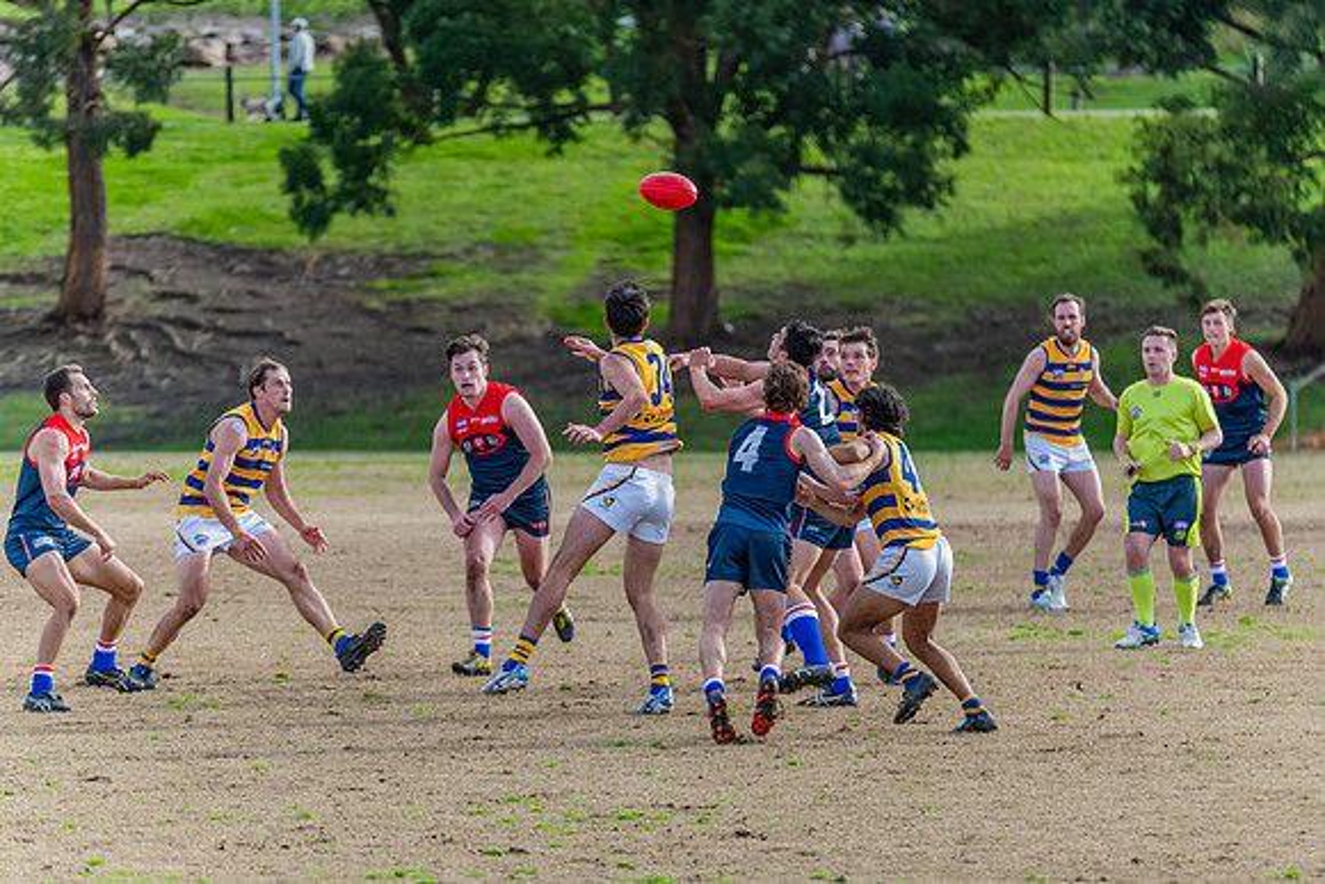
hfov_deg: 5.9
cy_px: 432
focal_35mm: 347
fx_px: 12774
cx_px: 714
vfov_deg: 4.0
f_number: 5.6
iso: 1100
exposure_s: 1/1600
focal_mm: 320
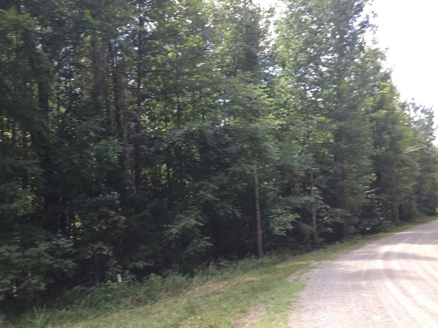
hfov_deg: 50.1
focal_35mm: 37
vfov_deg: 38.6
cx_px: 201
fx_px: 468
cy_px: 167
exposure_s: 1/135
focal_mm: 3.3
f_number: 2.4
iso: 25
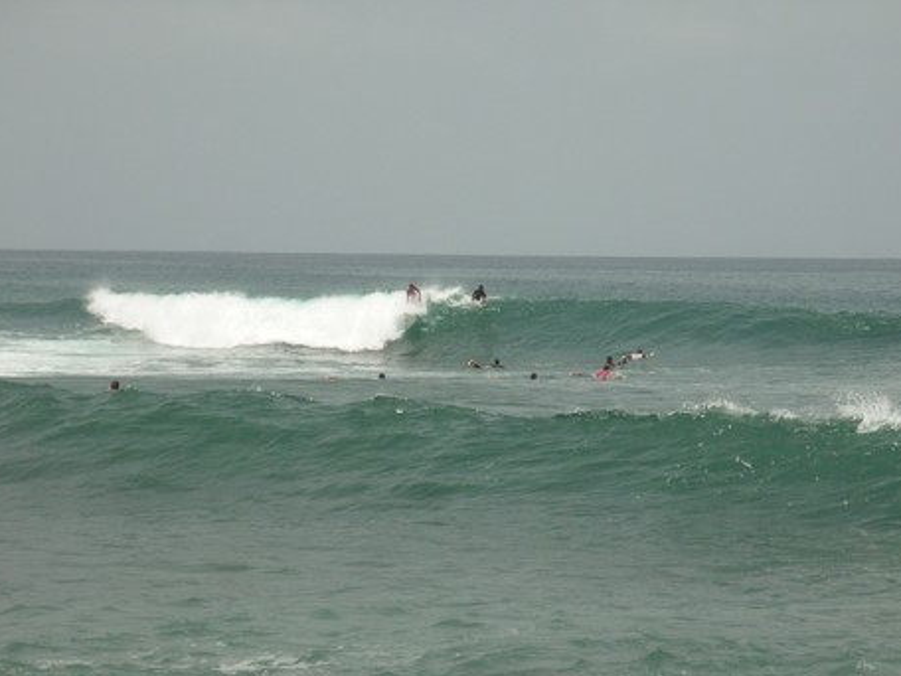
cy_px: 403
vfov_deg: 9.3
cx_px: 525
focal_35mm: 159
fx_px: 4139
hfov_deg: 12.4
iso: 100
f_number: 5.9
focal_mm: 22
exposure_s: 1/640
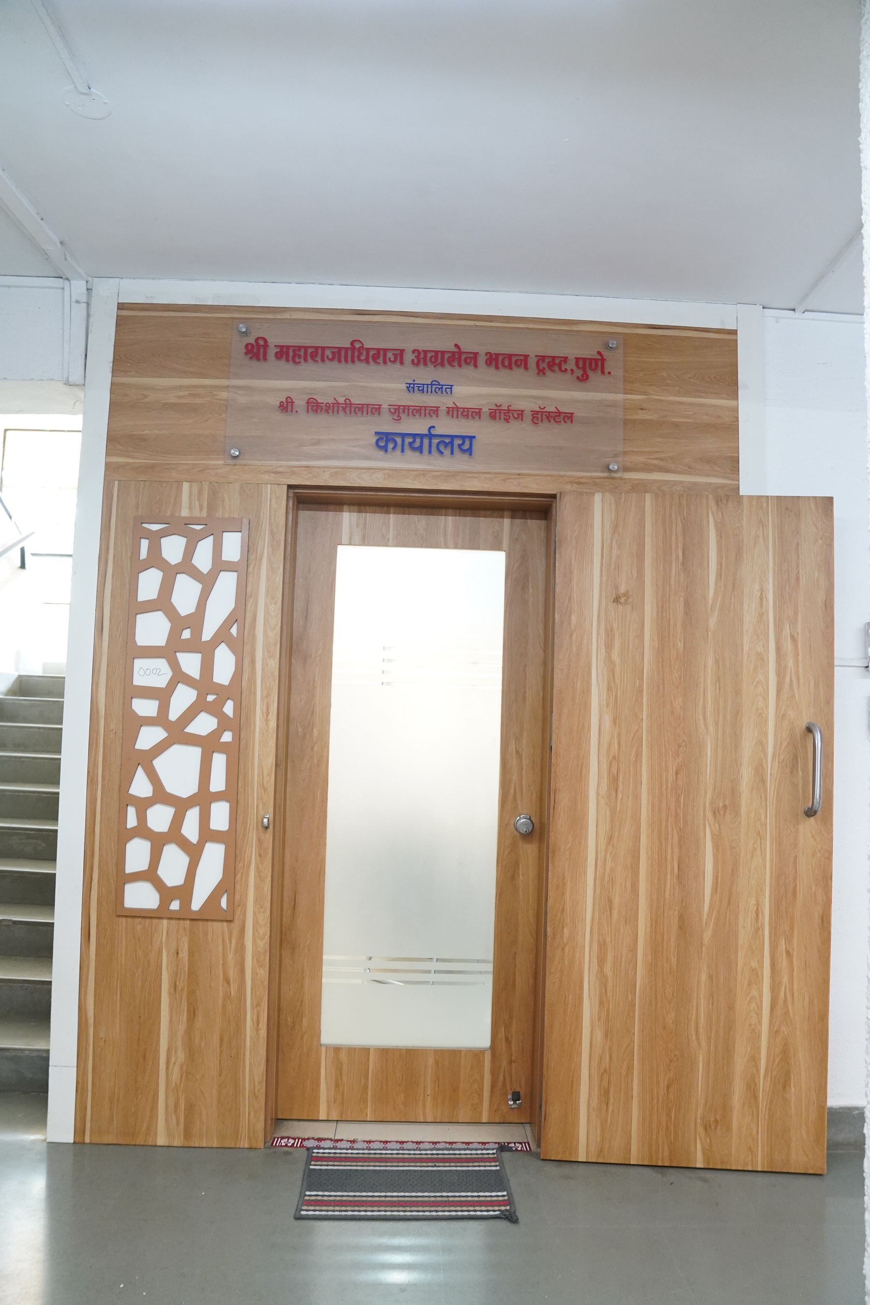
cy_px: 652
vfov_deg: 73.7
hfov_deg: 53.1
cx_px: 435
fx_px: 870
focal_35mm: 24
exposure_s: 1/100
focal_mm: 24
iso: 4000
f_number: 3.5
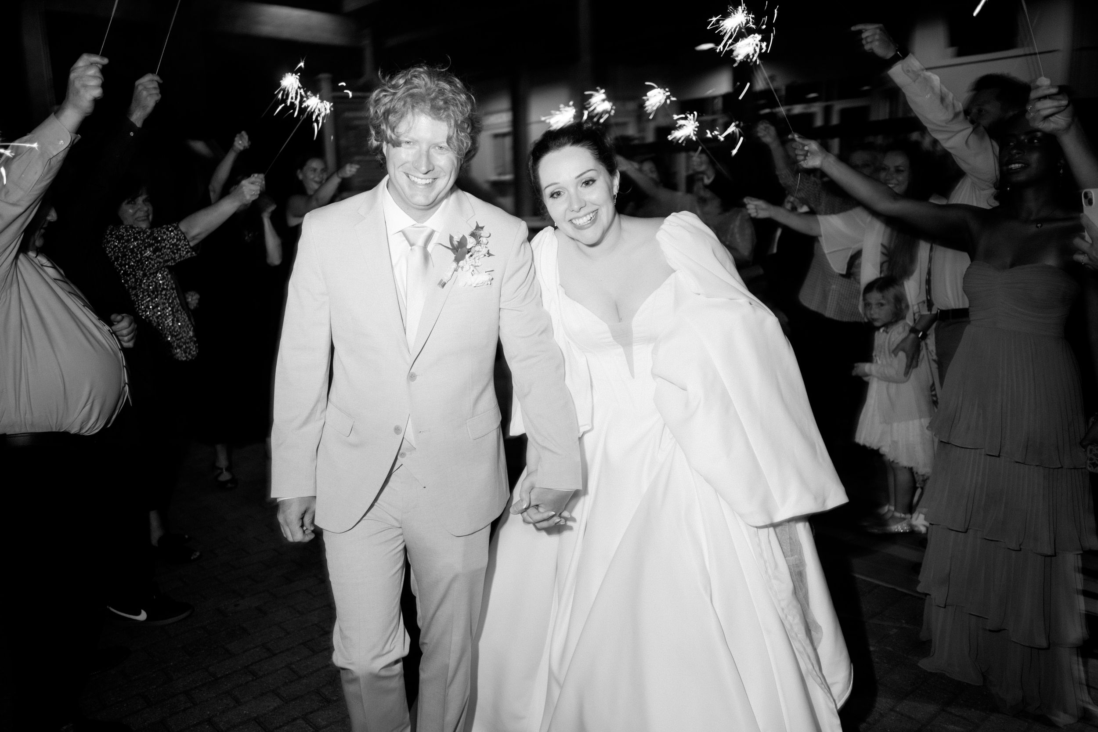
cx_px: 549
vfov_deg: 46.4
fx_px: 854
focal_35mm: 28
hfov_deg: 65.5
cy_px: 366
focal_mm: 28
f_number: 2.8
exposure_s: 1/30
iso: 400
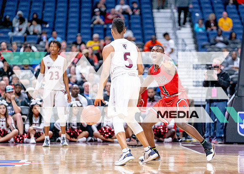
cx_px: 147
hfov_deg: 8.2
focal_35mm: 246
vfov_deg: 5.8
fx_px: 1706
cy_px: 87
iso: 2500
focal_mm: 200
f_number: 2.8
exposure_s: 1/1000
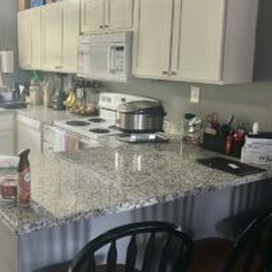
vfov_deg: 39.8
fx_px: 373
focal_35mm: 42
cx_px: 42
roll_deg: +0.1
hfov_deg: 38.0
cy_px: 106
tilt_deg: -8.5
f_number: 1.78
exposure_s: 1/120
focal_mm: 6.86
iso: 64
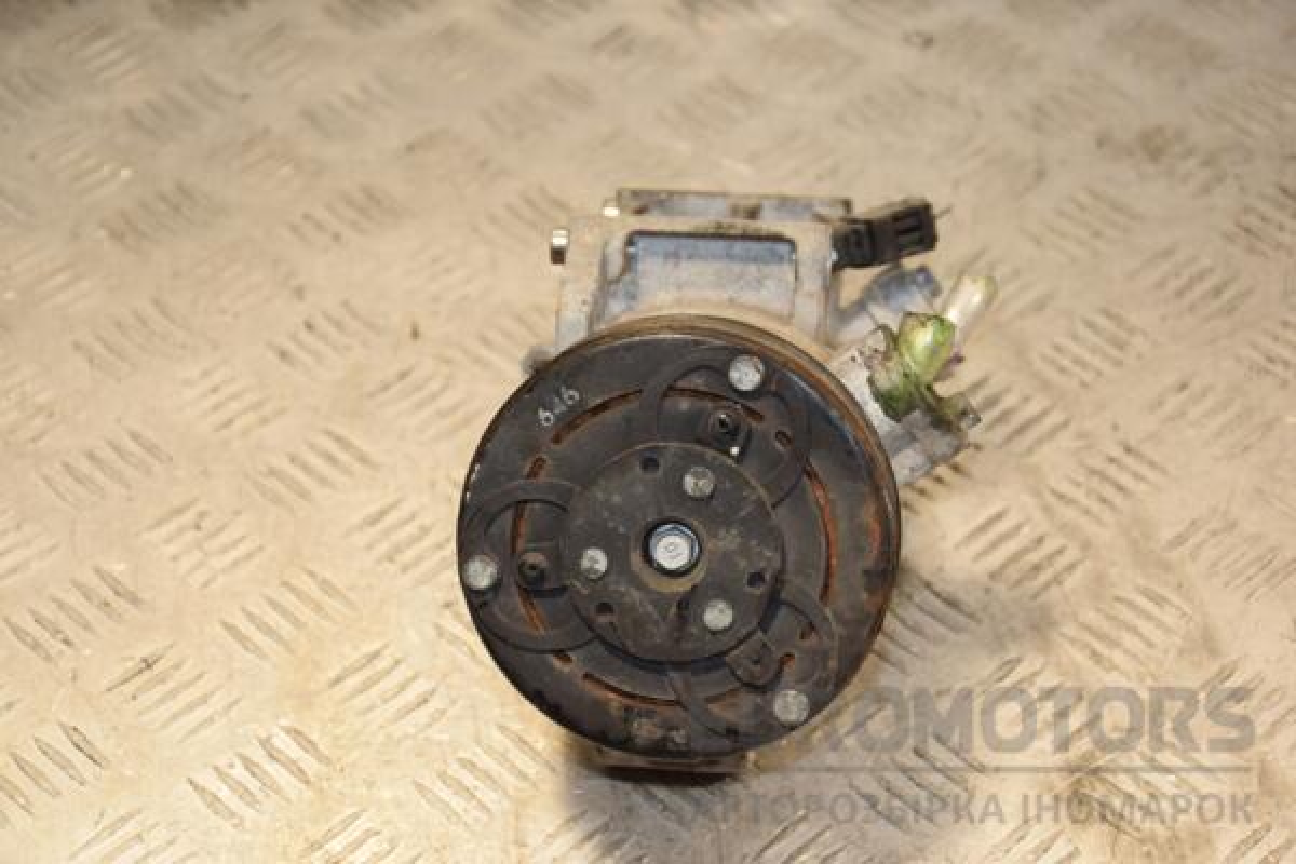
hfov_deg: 23.4
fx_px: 3132
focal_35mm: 87
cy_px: 432
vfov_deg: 15.7
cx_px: 648
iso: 800
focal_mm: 58
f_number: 5.6
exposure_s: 1/200
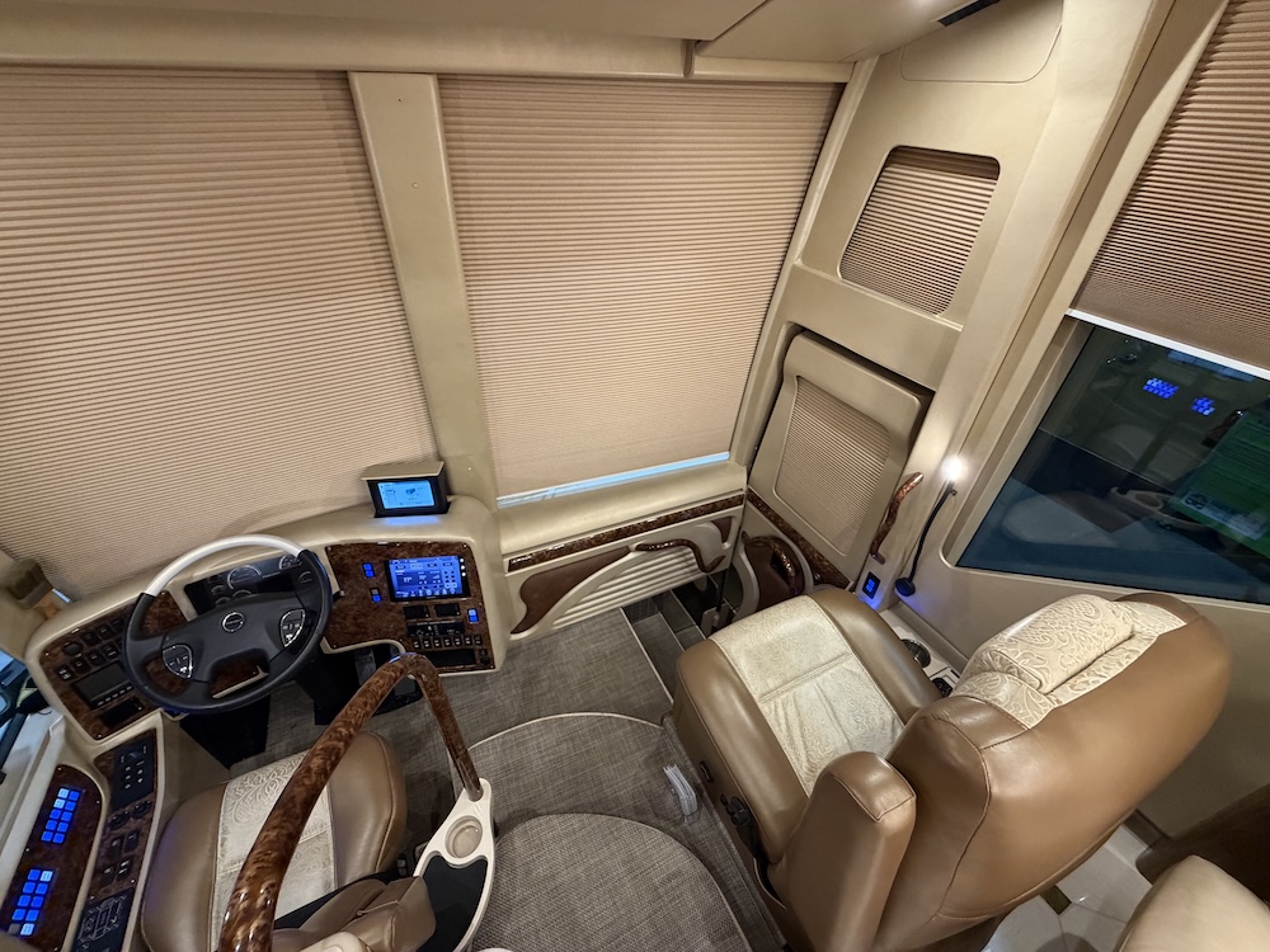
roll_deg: -1.2
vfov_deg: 85.7
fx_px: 514
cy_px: 476
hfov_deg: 102.1
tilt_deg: -36.3
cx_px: 635
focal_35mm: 14
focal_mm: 2.22
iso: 500
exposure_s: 1/60
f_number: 2.2
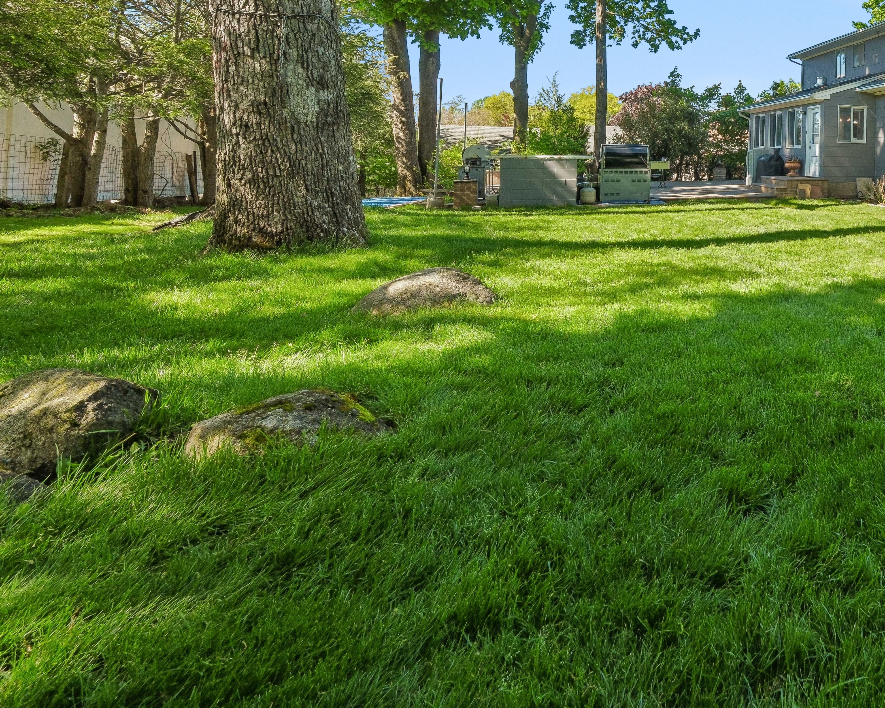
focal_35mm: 22
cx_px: 852
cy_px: 144
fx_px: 576
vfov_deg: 58.4
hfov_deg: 59.2
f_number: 8
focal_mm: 8
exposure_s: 1/180
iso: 250
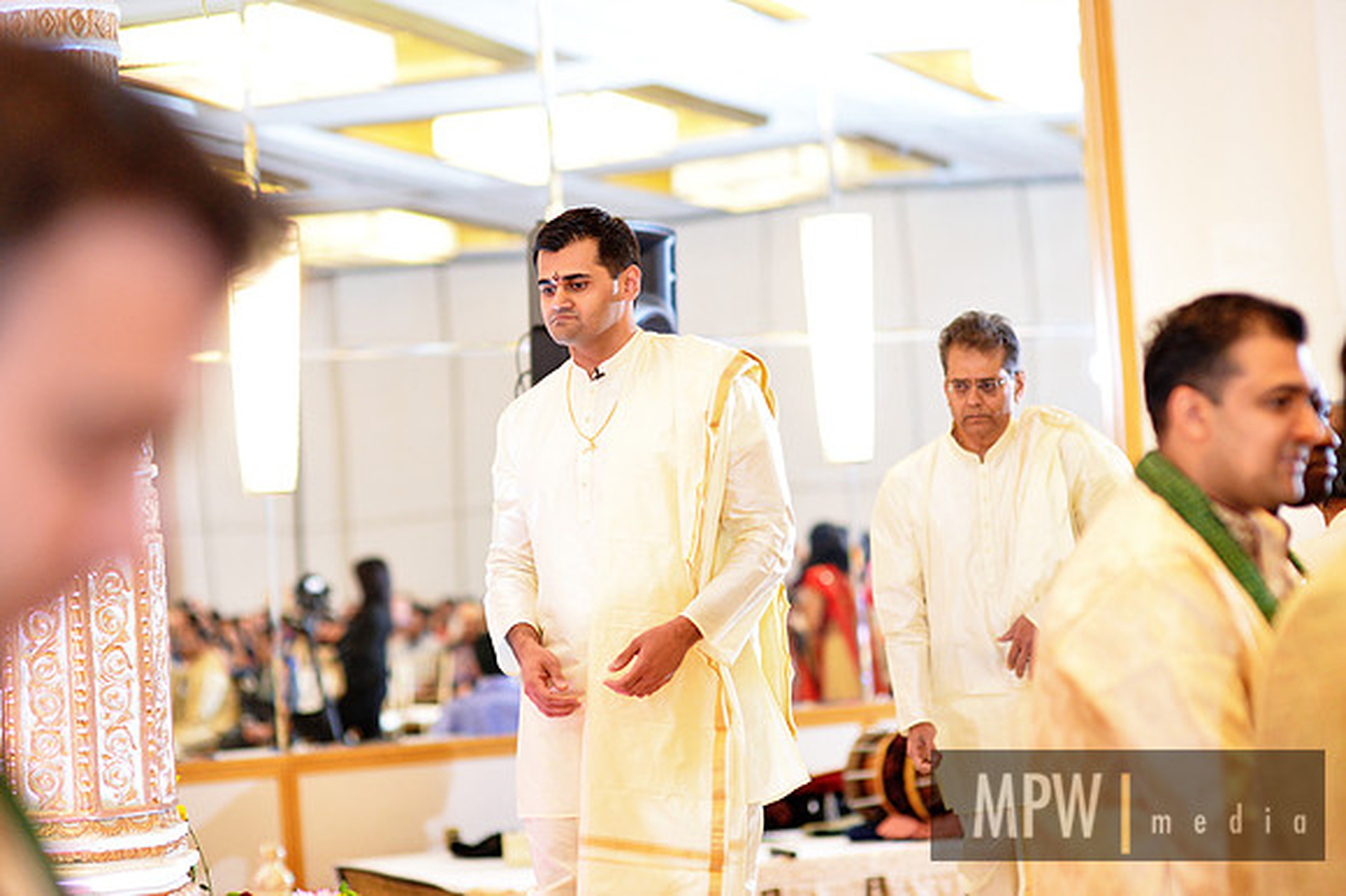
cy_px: 448
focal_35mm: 85
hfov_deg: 23.9
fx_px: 3176
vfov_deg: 16.1
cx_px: 673
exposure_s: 1/250
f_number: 2.2
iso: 2500
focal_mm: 85
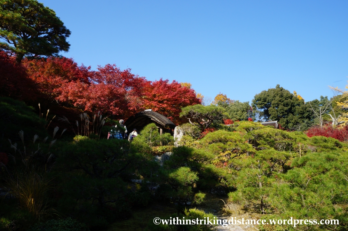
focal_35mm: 27
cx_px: 174
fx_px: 261
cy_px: 116
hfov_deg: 67.4
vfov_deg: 47.8
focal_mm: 18
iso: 200
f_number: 13
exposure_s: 1/125
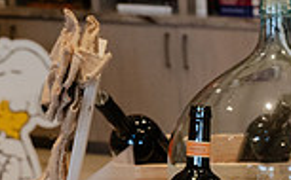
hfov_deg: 13.5
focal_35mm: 151
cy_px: 315
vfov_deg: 8.3
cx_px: 335
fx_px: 1195
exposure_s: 1/160
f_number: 5.6
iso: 1400
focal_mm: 39
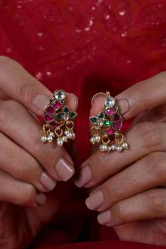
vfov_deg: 29.6
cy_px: 142
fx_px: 471
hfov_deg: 20.0
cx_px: 83
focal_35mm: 68
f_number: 10
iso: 125
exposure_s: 1/125
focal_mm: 50
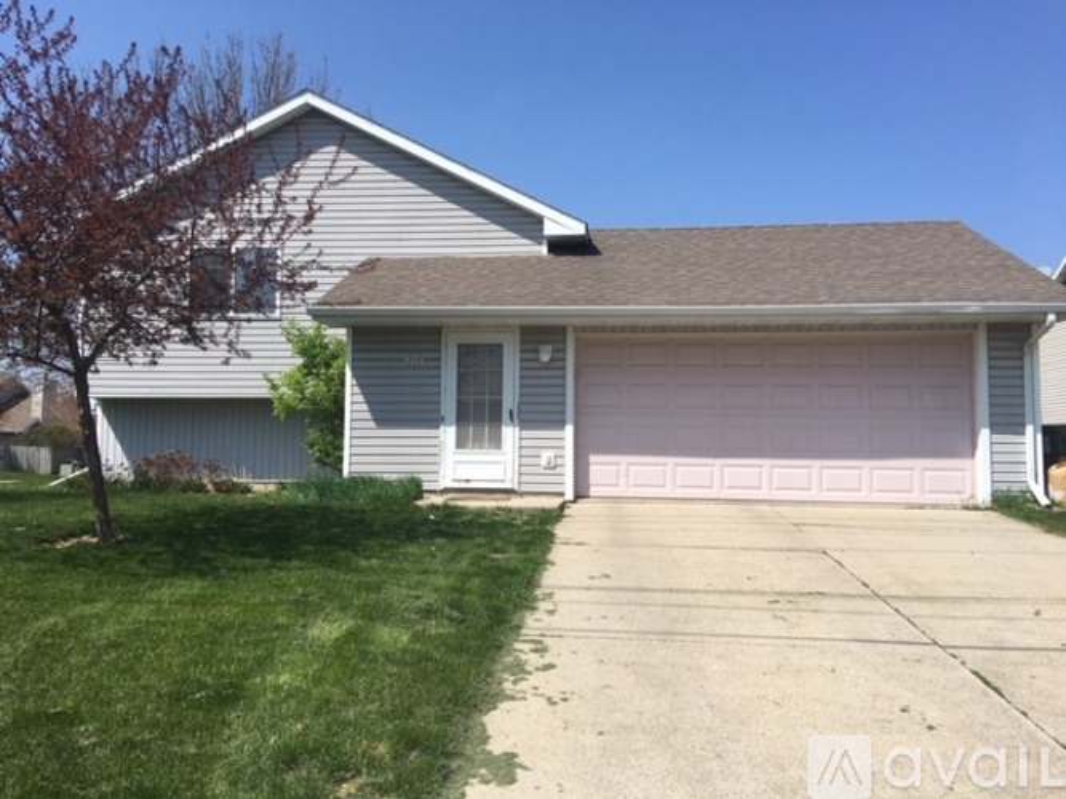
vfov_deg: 48.2
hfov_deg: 61.7
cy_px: 400
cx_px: 533
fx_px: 893
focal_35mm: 29
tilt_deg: +4.3
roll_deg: -1.0
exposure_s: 1/1709
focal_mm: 4.15
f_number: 2.2
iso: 25
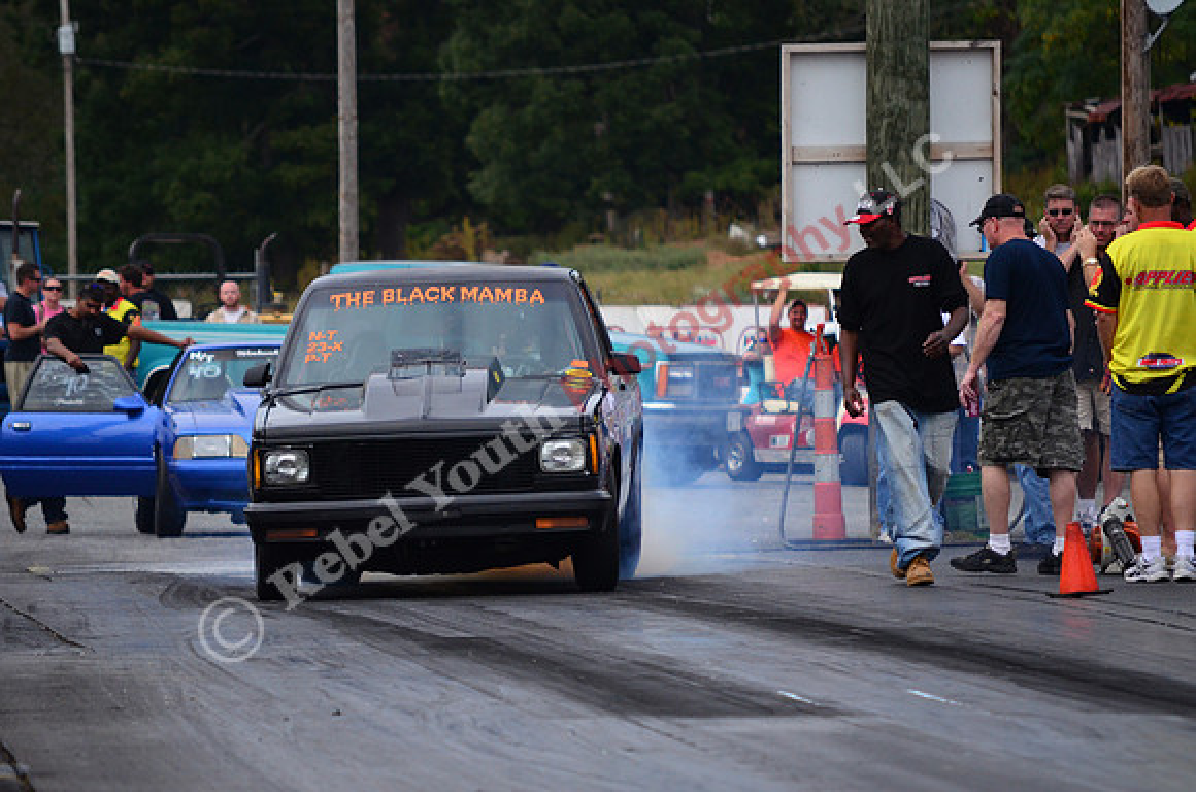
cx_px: 598
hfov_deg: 6.9
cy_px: 396
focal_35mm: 300
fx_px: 9945
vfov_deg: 4.6
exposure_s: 1/1600
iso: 1000
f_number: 5.6
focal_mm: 200
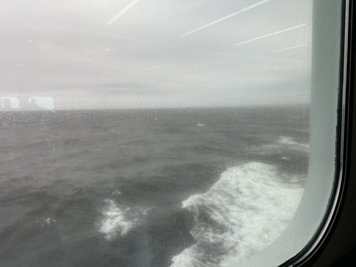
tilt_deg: -4.2
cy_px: 134
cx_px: 178
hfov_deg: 71.6
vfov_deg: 56.8
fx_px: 247
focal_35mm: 24
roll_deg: +0.9
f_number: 1.78
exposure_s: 1/2660
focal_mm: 6.86
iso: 80
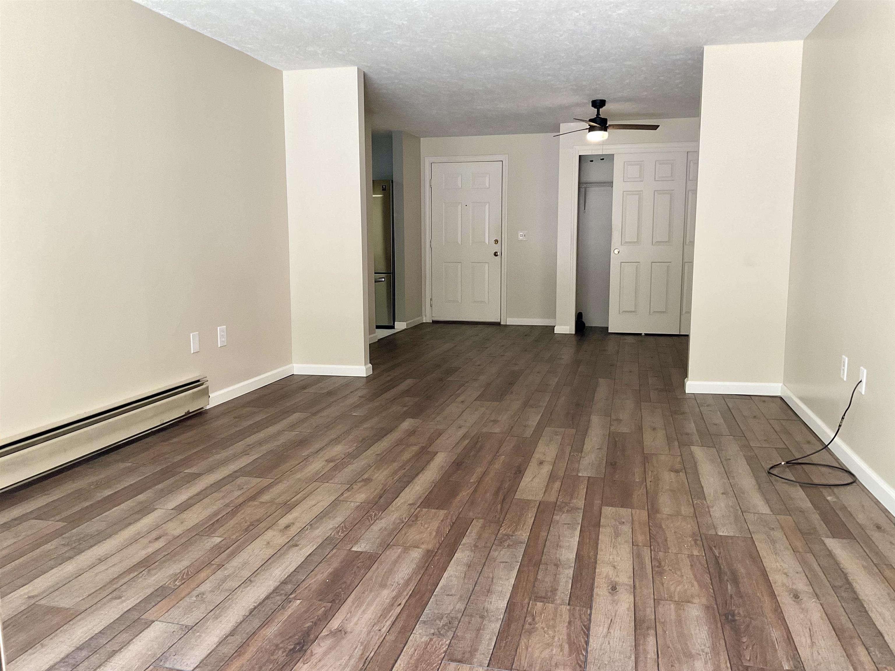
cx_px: 448
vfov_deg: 48.2
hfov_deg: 61.7
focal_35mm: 29
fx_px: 750
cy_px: 336
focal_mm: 3
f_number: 1.8
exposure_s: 1/60
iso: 80
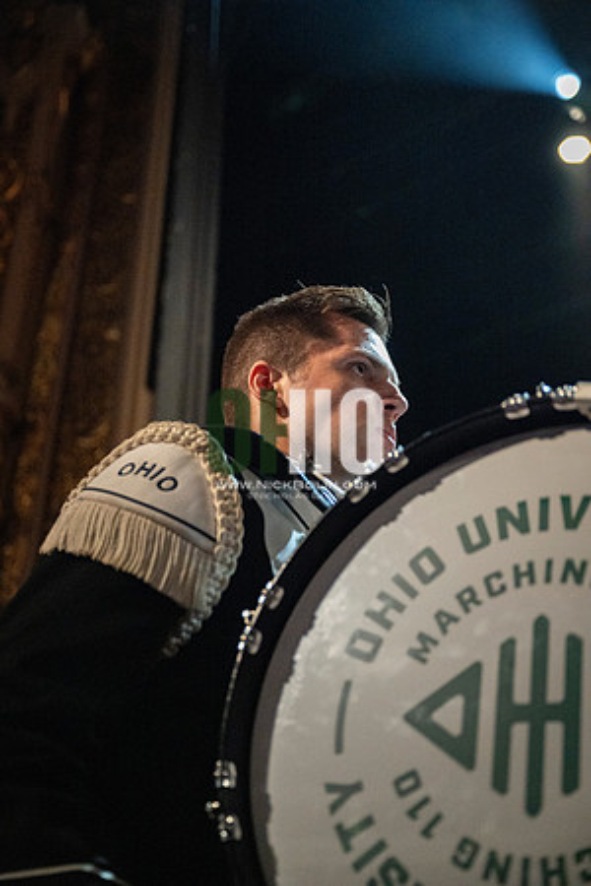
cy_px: 443
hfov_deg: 29.9
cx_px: 296
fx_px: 1108
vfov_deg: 43.6
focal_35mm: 45
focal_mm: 45
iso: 12800
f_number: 2.8
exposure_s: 1/500
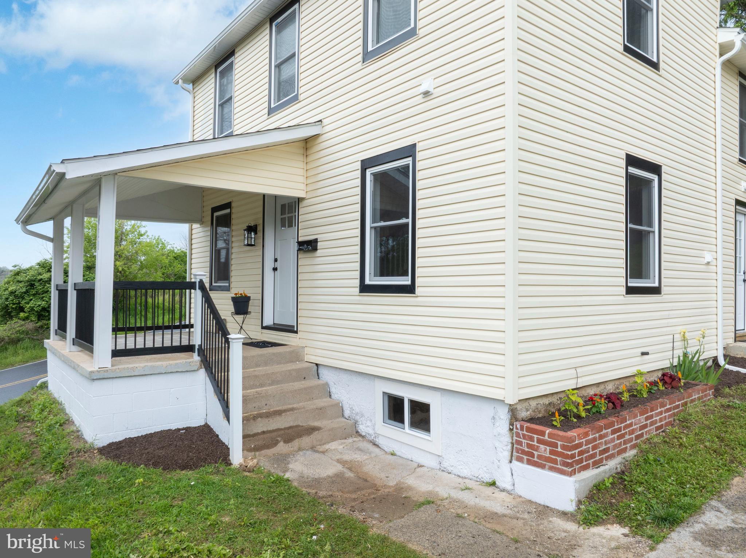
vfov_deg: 56.8
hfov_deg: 71.6
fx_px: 517
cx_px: 373
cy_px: 279
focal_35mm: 24
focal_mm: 12.29
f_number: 7.1
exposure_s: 1/50
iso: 100
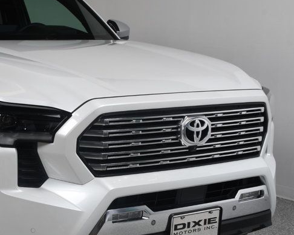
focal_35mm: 79
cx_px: 19
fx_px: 688
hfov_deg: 23.4
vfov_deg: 19.4
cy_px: 139
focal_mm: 27
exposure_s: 1/160
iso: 100
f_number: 13
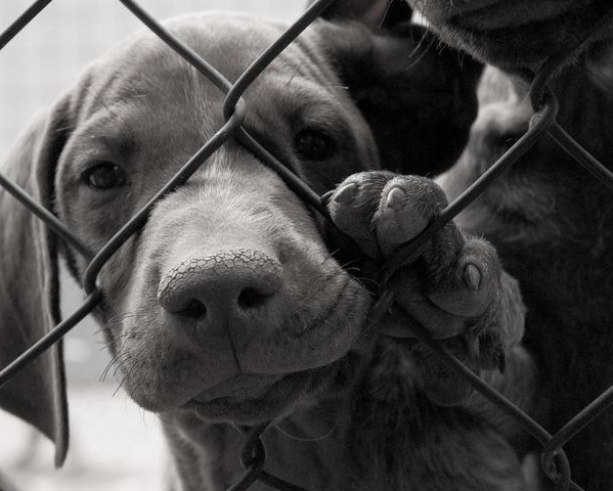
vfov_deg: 13.0
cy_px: 247
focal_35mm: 119
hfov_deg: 16.1
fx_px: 2160
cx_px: 269
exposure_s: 1/160
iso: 500
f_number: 9
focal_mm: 70
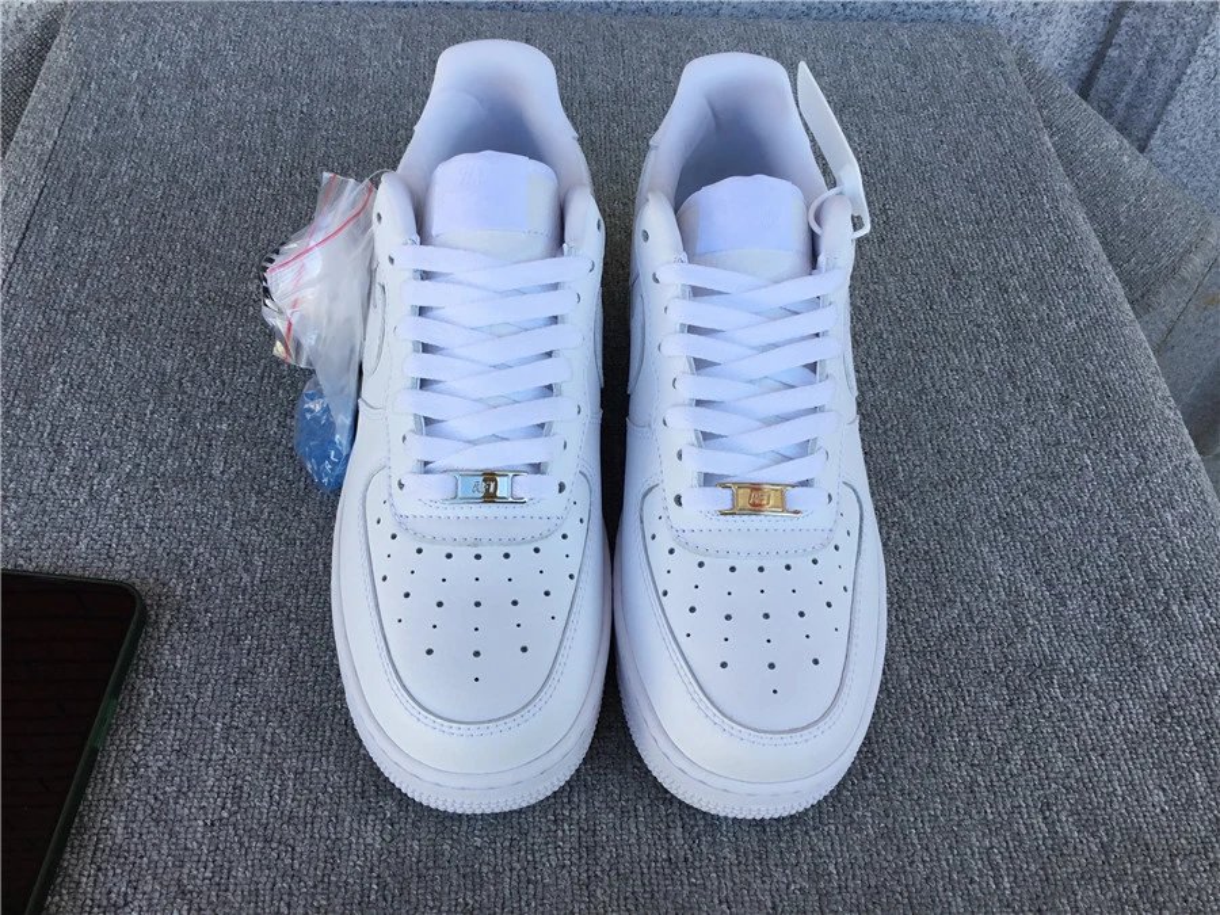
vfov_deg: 45.4
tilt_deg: -51.8
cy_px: 458
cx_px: 610
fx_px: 1093
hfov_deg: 58.4
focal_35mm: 31
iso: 25
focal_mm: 3.3
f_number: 2.4
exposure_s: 1/215
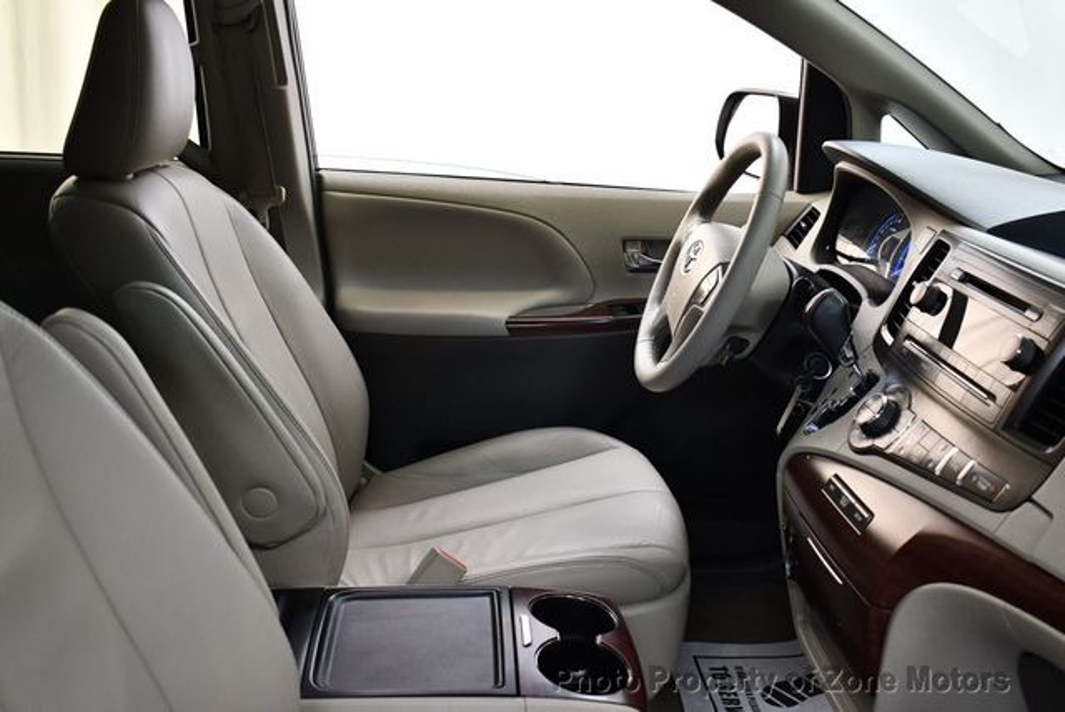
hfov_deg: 53.1
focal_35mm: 36
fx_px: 1066
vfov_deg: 36.9
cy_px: 356
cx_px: 532
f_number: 3.5
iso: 1000
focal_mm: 18
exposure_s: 1/125
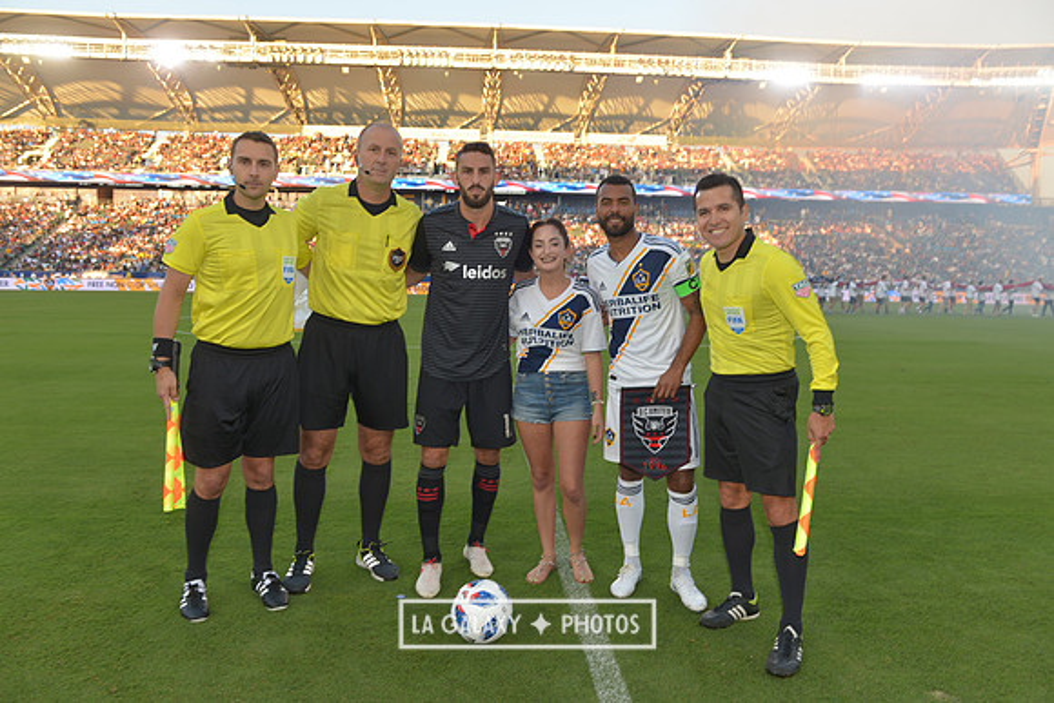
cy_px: 352
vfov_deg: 49.6
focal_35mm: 26
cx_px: 527
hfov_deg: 69.4
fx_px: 761
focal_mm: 26
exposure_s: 1/125
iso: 200
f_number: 5.6
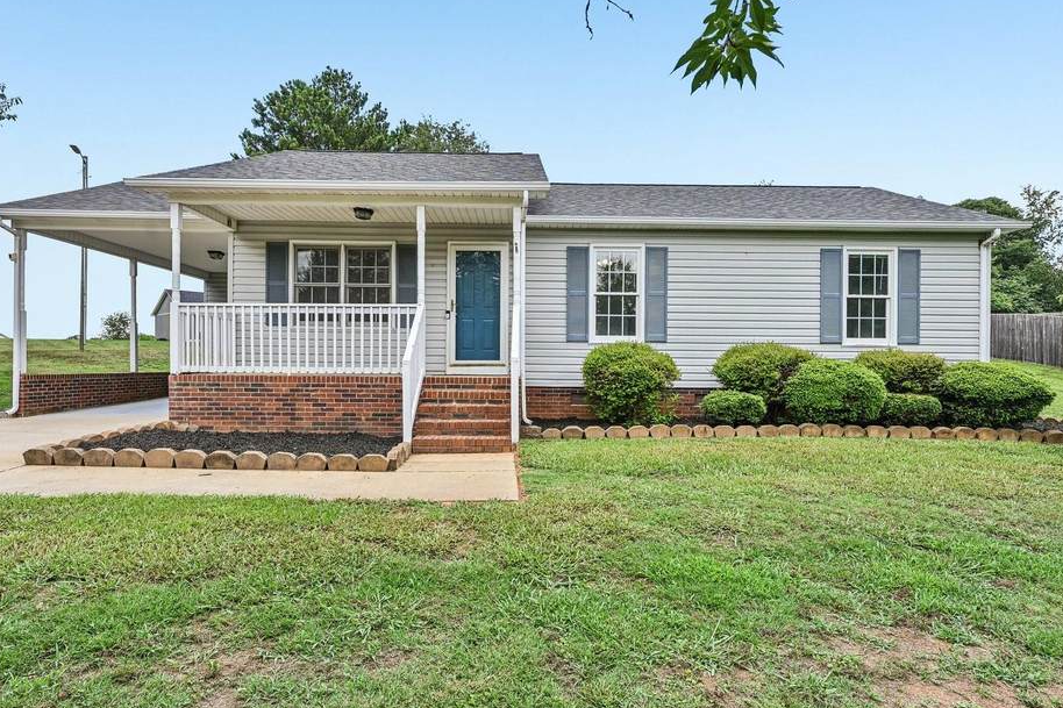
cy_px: 370
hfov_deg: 81.2
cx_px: 530
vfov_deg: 59.4
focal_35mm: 21
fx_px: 620
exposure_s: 1/160
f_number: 8
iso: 100
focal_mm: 15
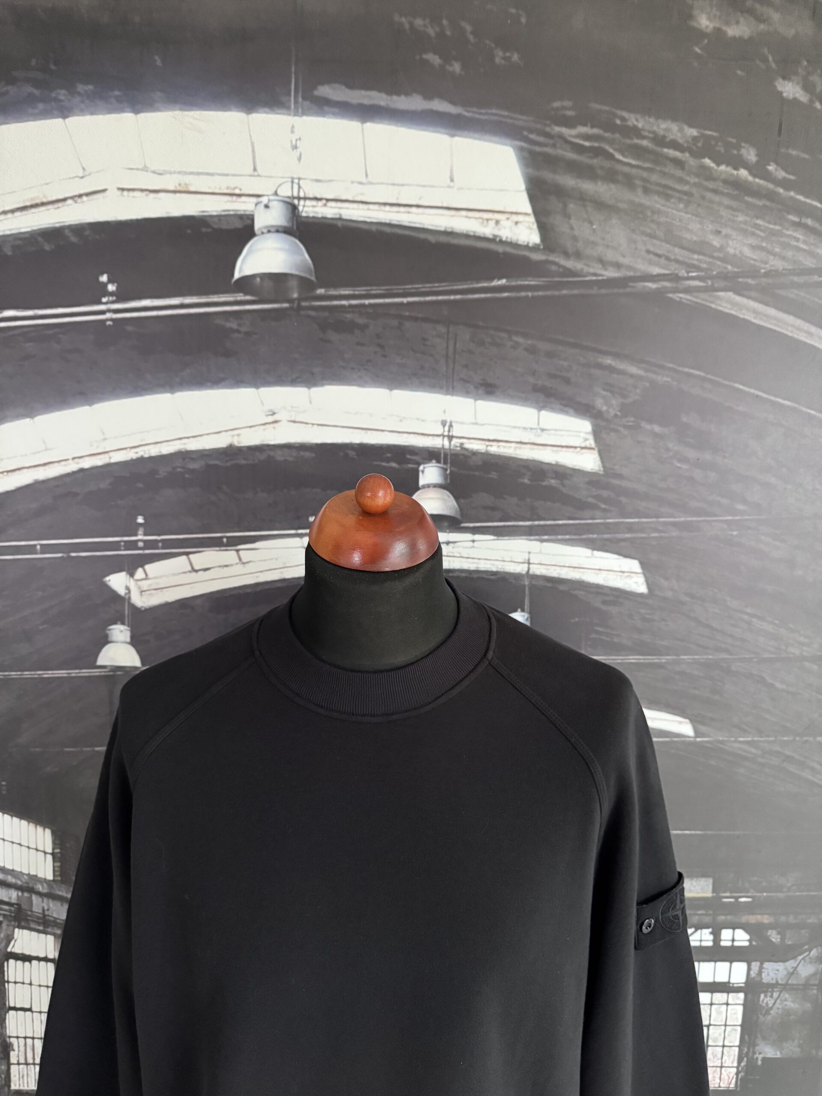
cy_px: 548
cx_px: 411
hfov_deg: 56.8
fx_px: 760
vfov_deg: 71.6
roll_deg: -1.0
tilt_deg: -9.3
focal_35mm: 24
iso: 800
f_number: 1.78
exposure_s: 1/60
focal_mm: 6.76
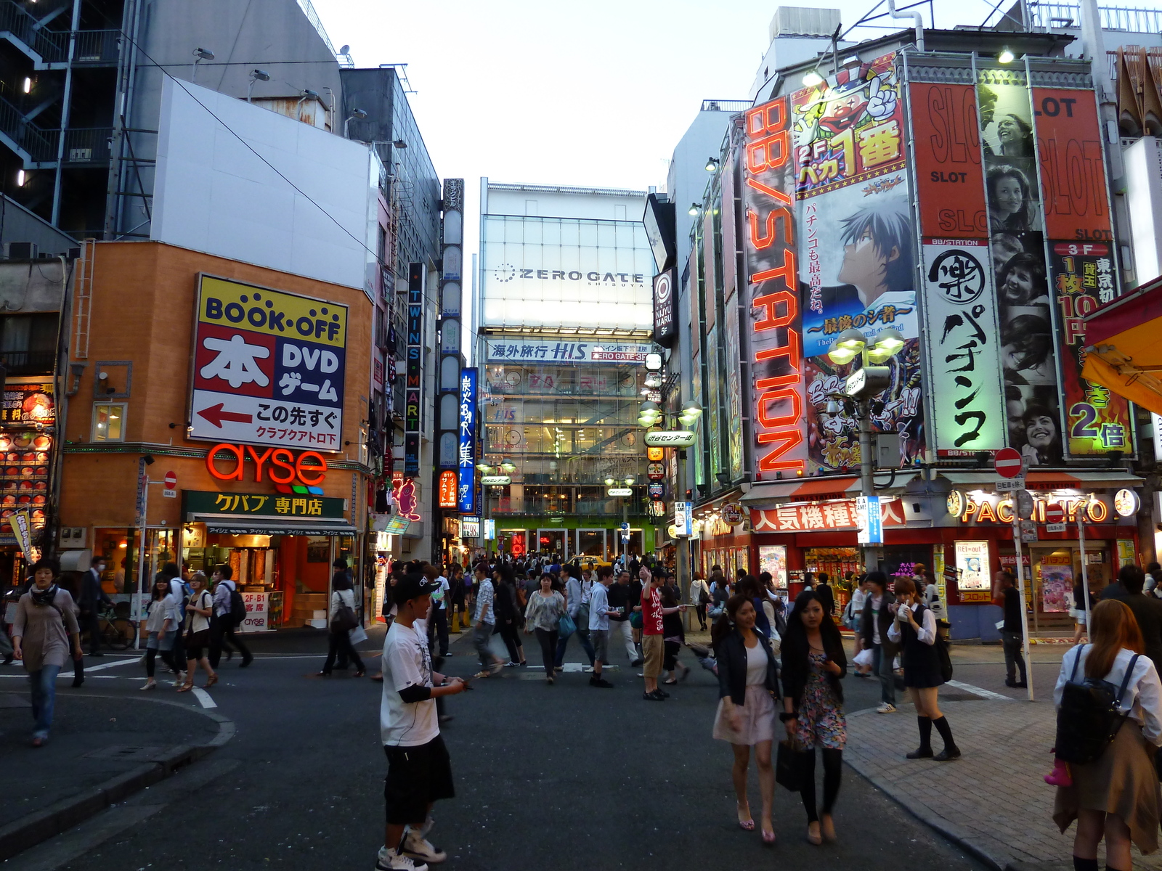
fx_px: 839
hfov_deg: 69.4
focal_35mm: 25
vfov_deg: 54.9
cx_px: 581
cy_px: 436
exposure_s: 1/30
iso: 160
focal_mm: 4.1
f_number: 3.3
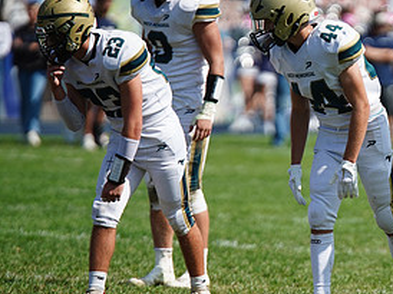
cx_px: 370
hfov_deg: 3.2
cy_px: 140
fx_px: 6931
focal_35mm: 611
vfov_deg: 2.4
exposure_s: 1/6400
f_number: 2.8
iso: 400
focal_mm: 300
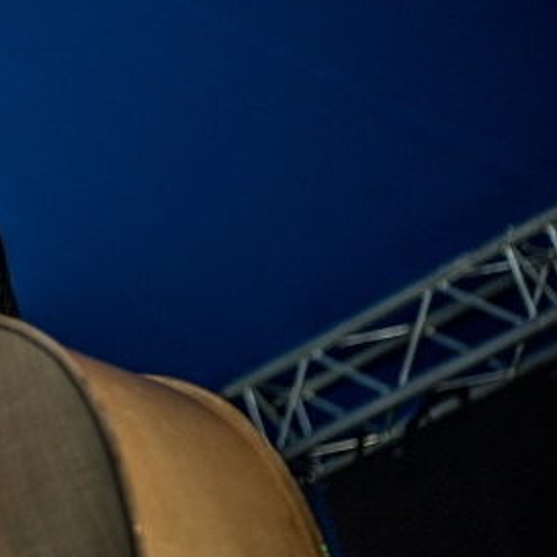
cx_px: -125
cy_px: 208
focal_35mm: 135
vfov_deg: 12.9
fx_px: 2458
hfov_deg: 12.6
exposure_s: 1/125
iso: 800
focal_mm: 60
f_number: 2.8
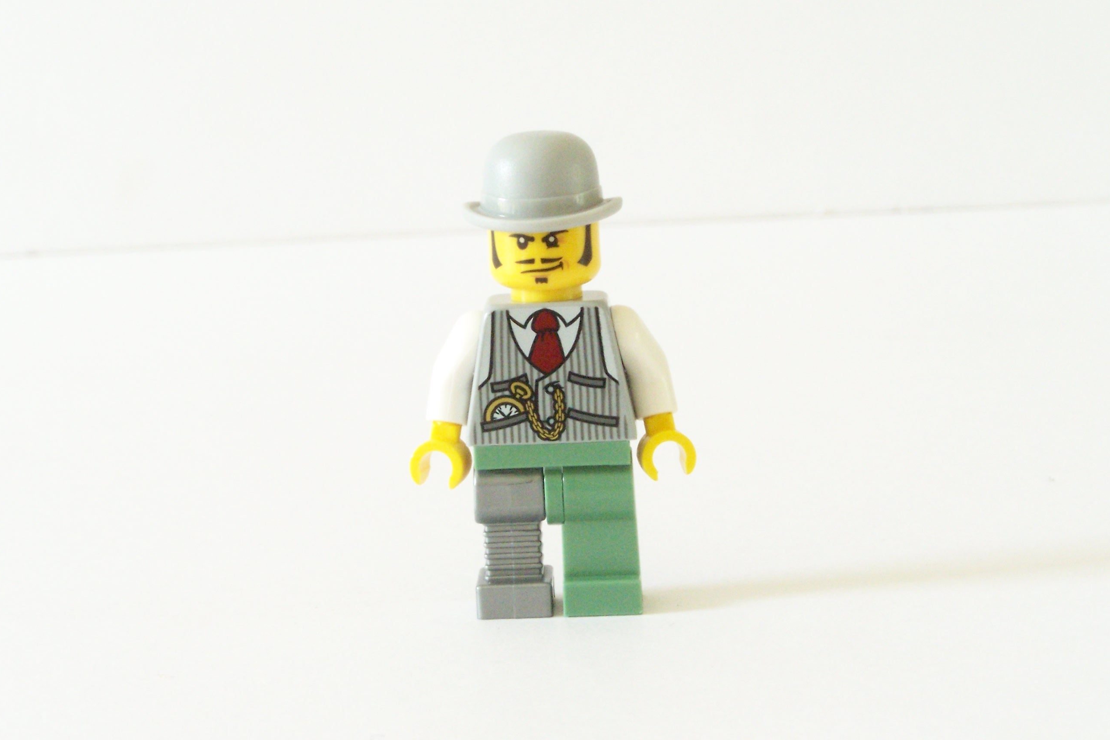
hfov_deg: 20.8
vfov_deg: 14.0
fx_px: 3021
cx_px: 554
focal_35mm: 98
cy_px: 348
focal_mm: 15.6
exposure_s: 1/15
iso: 400
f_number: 8
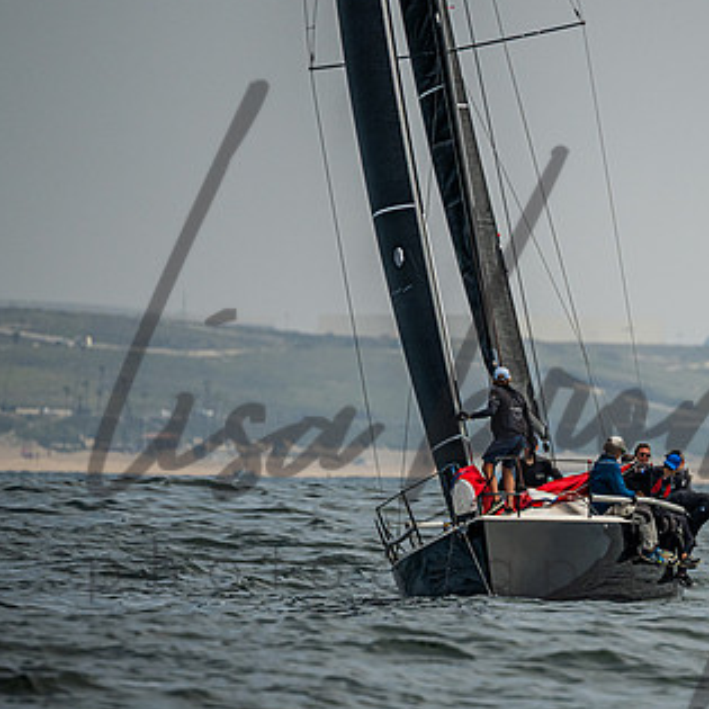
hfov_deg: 2.1
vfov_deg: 2.1
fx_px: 19187
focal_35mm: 828
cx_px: 649
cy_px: 431
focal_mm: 400
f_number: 5.6
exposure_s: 1/4000
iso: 320
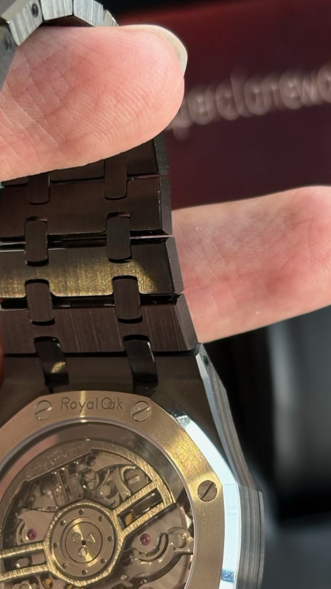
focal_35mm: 104
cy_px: 457
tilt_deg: -78.2
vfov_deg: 20.4
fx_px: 1622
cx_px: 76
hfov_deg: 11.6
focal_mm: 5.96
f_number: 1.6
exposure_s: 1/50
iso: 80
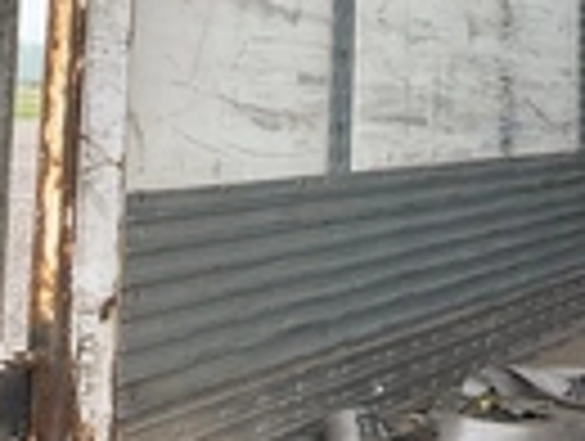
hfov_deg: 21.4
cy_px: -117
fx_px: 1507
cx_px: 540
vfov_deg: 15.9
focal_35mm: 89
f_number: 1.8
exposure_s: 1/192
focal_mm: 3
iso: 20
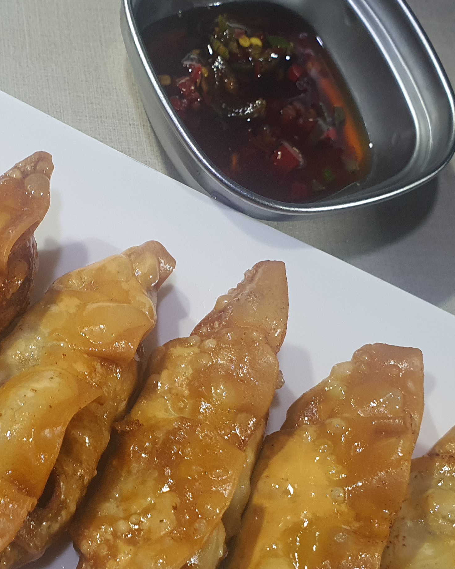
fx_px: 942
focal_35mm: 56
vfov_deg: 33.5
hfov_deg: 26.5
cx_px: 73
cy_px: 343
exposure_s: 1/60
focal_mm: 4.3
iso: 250
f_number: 2.4
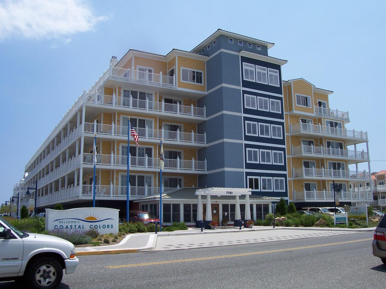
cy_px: 144
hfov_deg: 54.0
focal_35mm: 34
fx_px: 379
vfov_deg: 41.8
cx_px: 193
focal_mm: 5.6
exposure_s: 1/750
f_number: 5.6
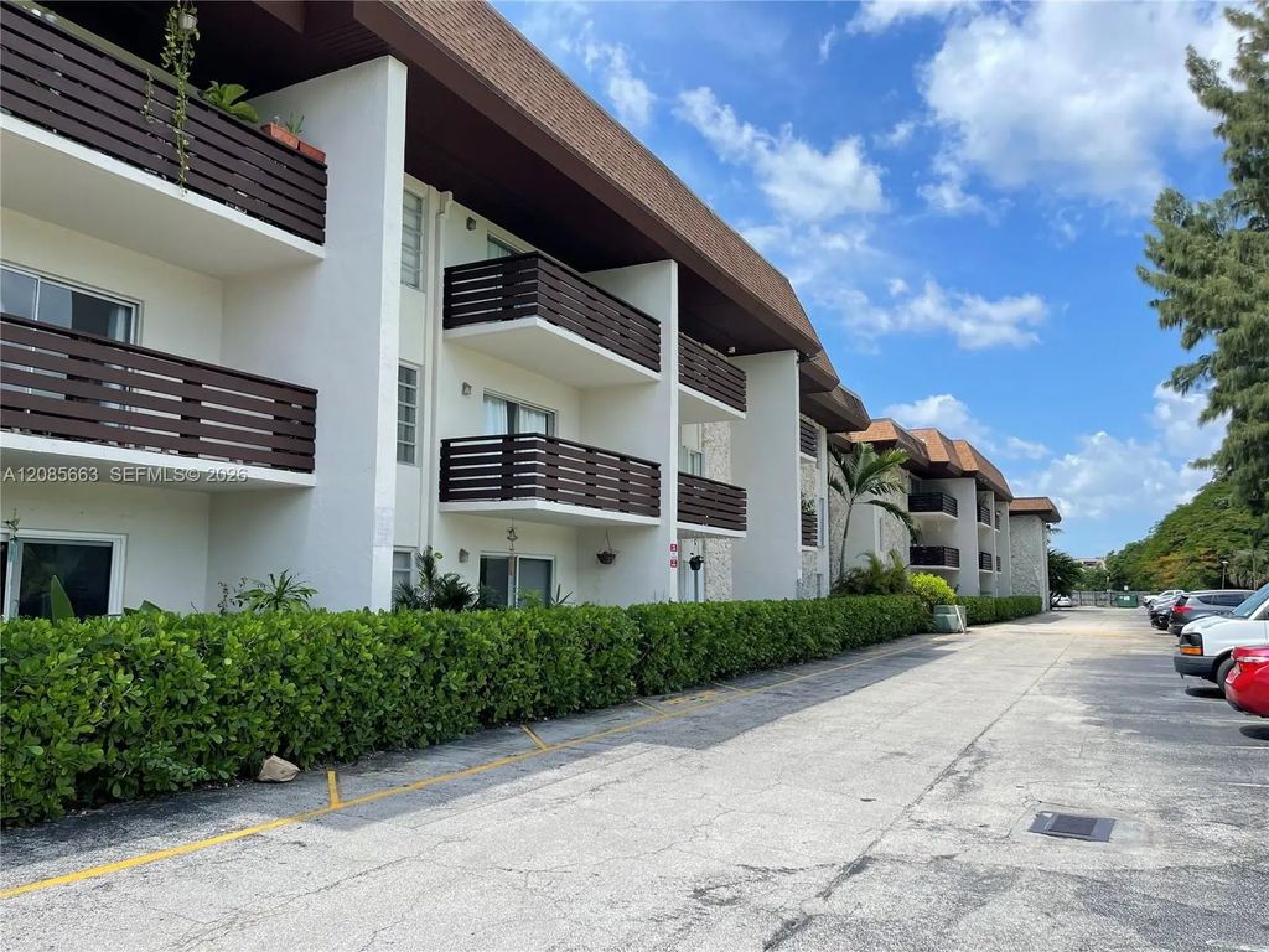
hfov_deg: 67.3
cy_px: 476
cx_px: 634
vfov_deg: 53.1
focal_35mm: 26
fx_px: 953
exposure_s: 1/2717
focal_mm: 5.1
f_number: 1.6
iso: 32
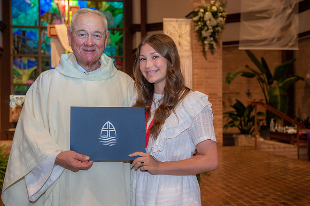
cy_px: 103
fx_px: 534
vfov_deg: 21.9
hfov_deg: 32.4
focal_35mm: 62
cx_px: 155
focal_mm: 62
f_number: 5.6
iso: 1600
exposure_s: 1/125
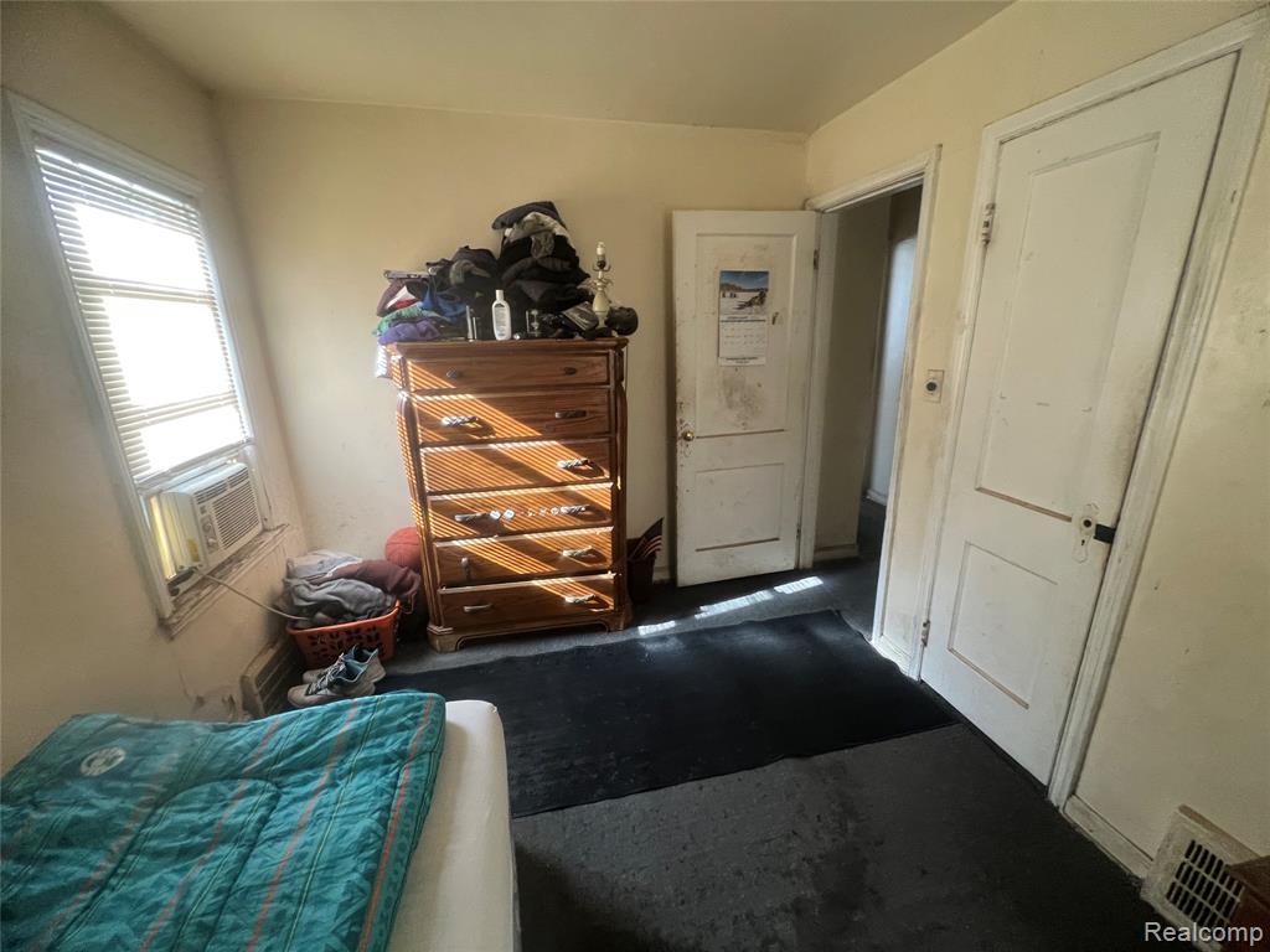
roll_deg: +1.8
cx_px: 635
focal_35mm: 13
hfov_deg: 106.2
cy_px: 476
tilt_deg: -11.8
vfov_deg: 89.9
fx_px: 477
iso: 200
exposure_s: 1/60
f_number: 1.8
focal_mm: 1.57
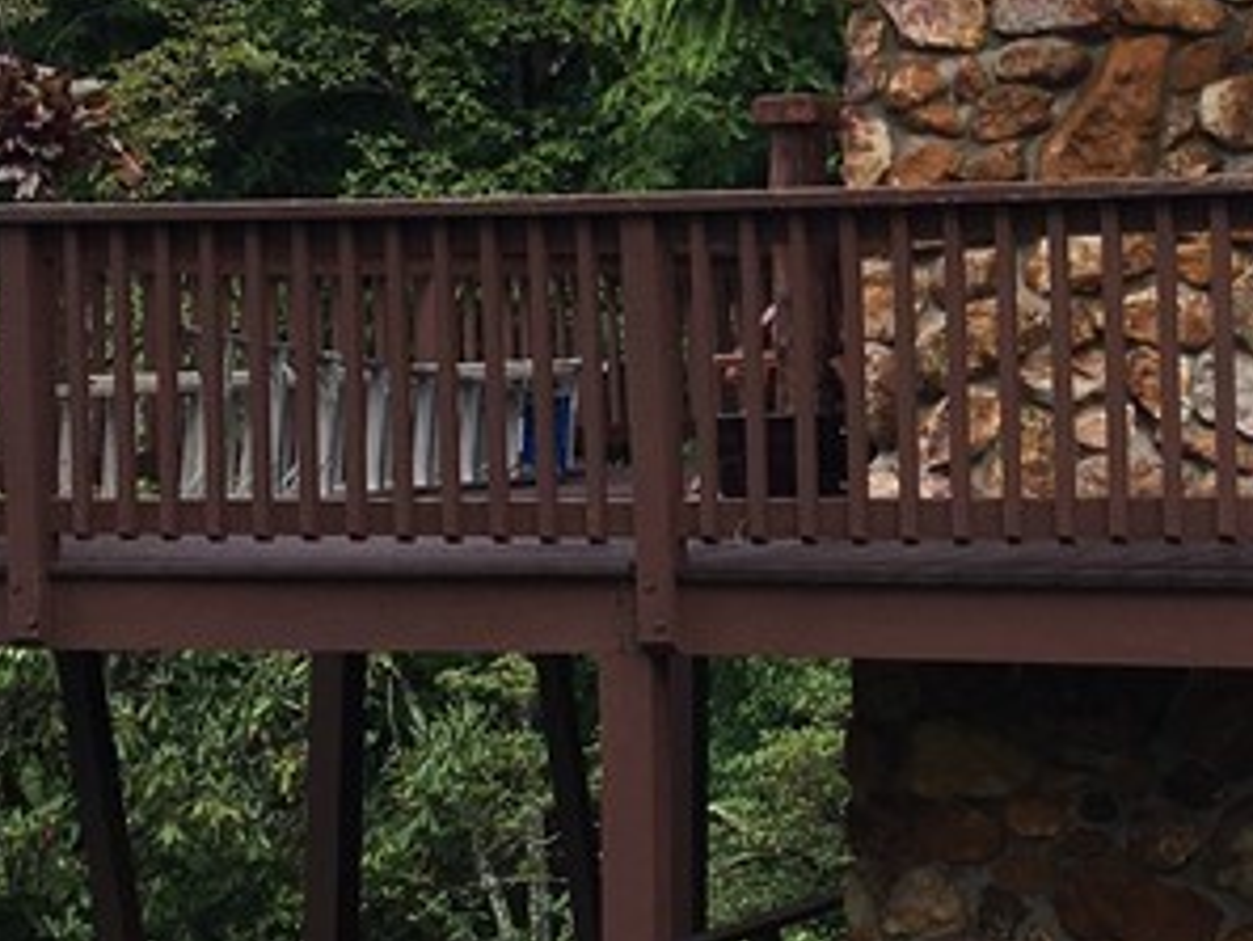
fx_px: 3621
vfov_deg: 14.7
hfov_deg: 18.8
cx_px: 1392
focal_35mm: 100
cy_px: 219
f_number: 2.2
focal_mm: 4.15
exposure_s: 1/646
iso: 25
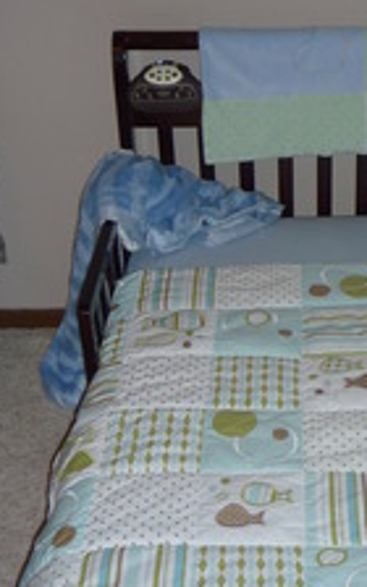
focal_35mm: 71
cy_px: 372
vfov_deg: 28.9
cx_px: 308
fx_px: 1136
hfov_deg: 18.1
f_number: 3.3
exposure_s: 1/30
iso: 100
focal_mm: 5.2
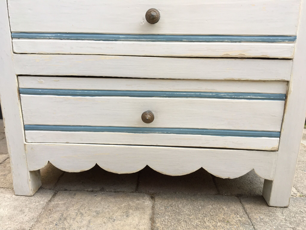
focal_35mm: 29
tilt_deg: -14.2
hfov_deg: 61.7
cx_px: 153
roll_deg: +0.2
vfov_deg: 48.2
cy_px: 115
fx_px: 256
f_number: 2.2
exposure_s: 1/100
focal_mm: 4.15
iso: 40
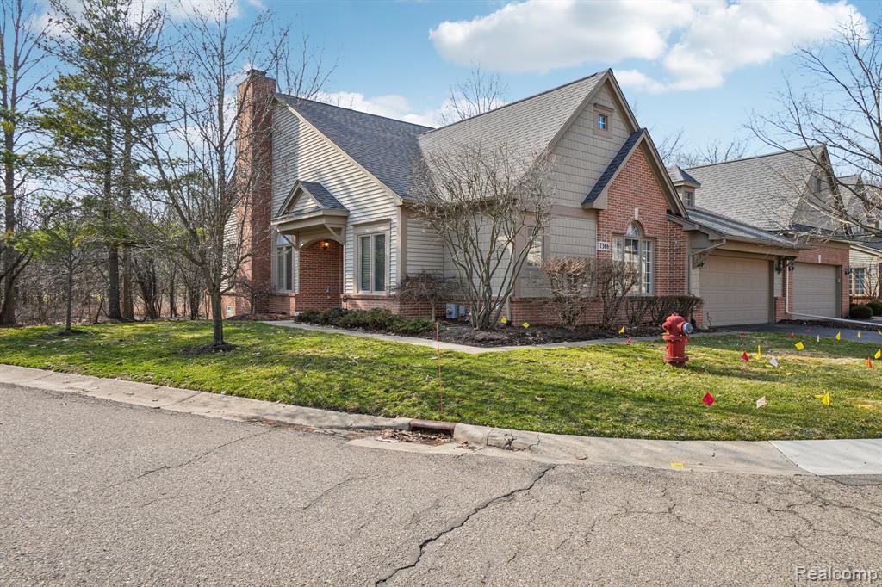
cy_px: 294
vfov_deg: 56.1
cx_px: 441
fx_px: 551
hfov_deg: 77.3
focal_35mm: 22
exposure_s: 1/200
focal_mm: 15
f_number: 8
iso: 100
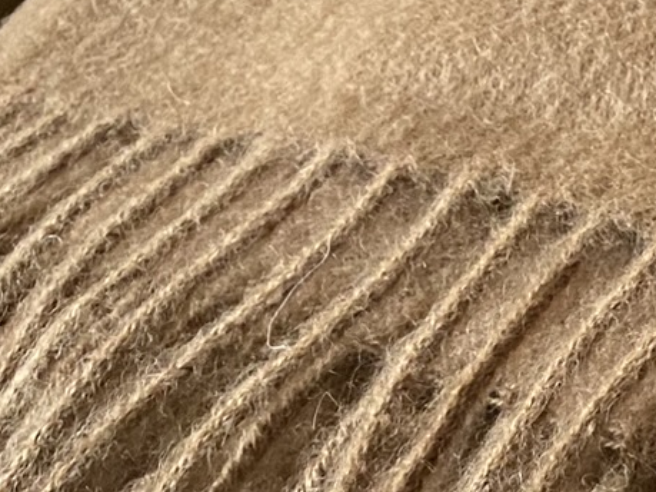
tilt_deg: -37.2
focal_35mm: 116
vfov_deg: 12.5
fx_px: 2198
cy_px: 539
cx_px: 1249
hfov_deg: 14.5
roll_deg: +0.4
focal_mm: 4.25
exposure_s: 1/60
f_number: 1.8
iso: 320
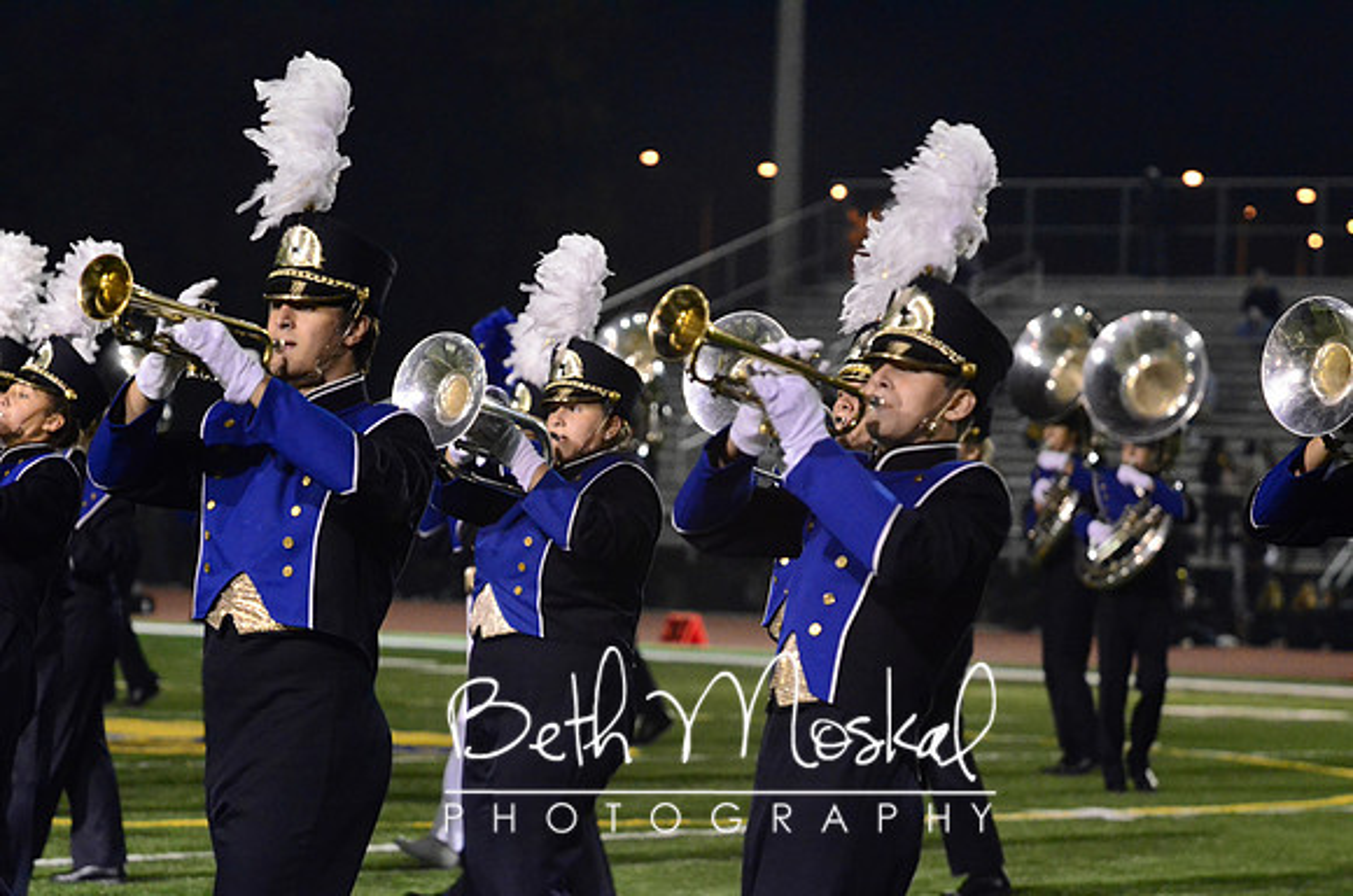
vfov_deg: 11.4
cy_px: 448
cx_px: 676
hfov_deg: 17.1
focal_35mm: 120
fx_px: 4500
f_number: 4.5
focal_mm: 80
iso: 6400
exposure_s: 1/320
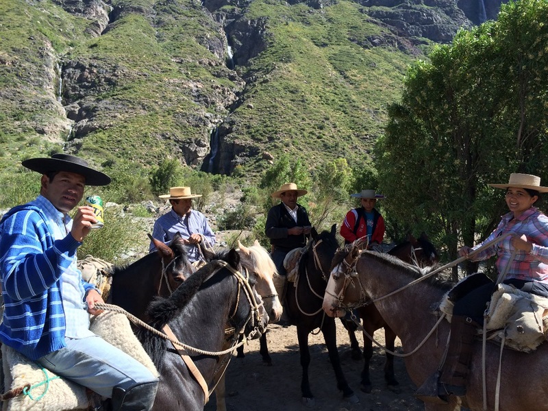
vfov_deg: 48.2
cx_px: 274
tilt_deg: -2.2
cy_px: 206
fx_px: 459
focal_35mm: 29
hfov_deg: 61.7
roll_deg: -1.7
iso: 32
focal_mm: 4.15
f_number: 2.2
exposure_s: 1/820
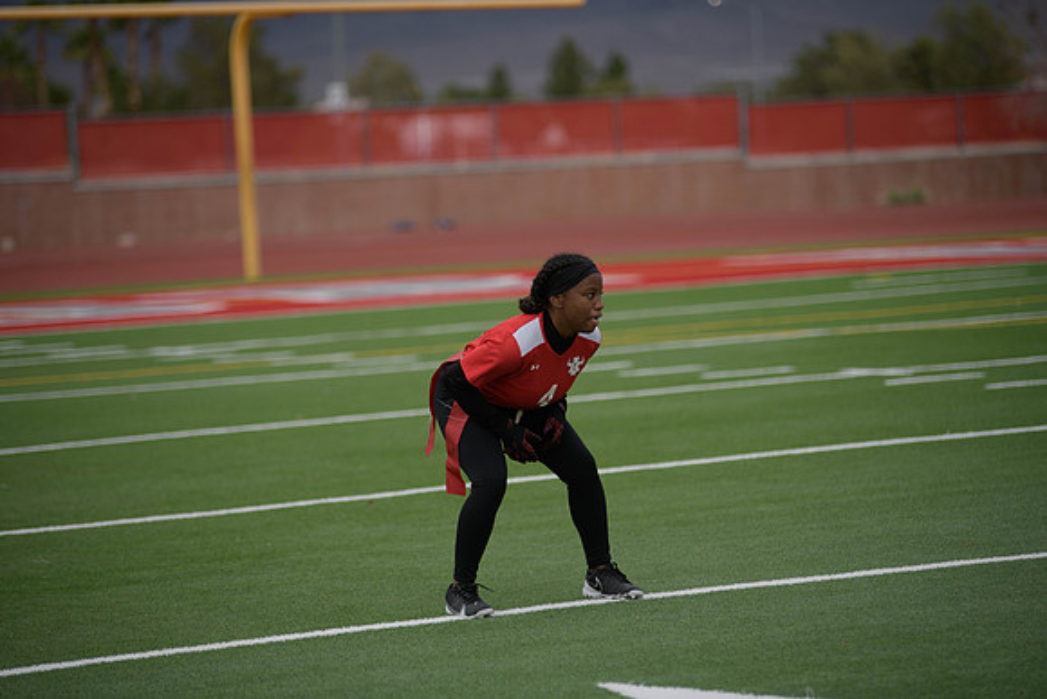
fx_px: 4363
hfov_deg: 13.7
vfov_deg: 9.2
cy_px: 350
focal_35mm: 150
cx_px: 524
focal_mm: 150
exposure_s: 1/200
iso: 100
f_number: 2.8
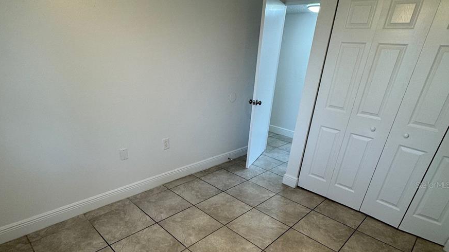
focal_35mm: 21
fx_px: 250
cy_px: 185
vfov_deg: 51.6
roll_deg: -3.1
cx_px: 220
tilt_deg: -28.0
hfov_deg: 83.8
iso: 125
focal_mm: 2.22
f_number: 2.2
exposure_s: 1/120
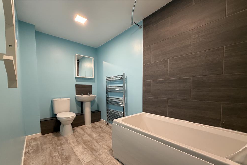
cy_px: 95
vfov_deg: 76.9
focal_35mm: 15
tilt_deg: -2.5
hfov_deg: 100.4
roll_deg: +0.5
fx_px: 103
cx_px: 126
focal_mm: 2.22
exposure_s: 1/50
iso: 200
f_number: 2.2
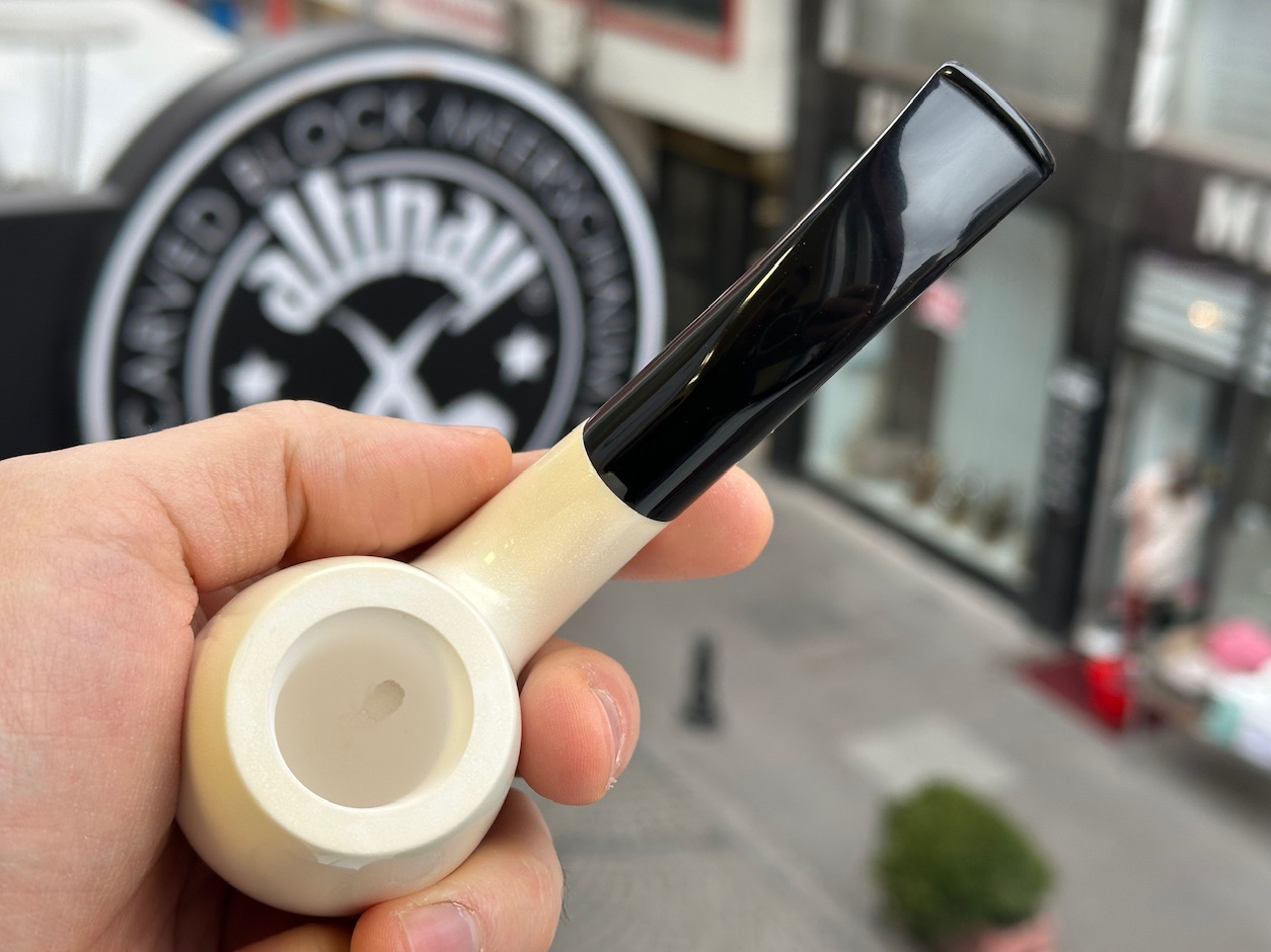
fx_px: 1799
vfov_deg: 29.7
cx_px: 625
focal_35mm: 49
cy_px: 468
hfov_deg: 38.9
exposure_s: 1/100
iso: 64
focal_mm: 6.86
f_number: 1.78
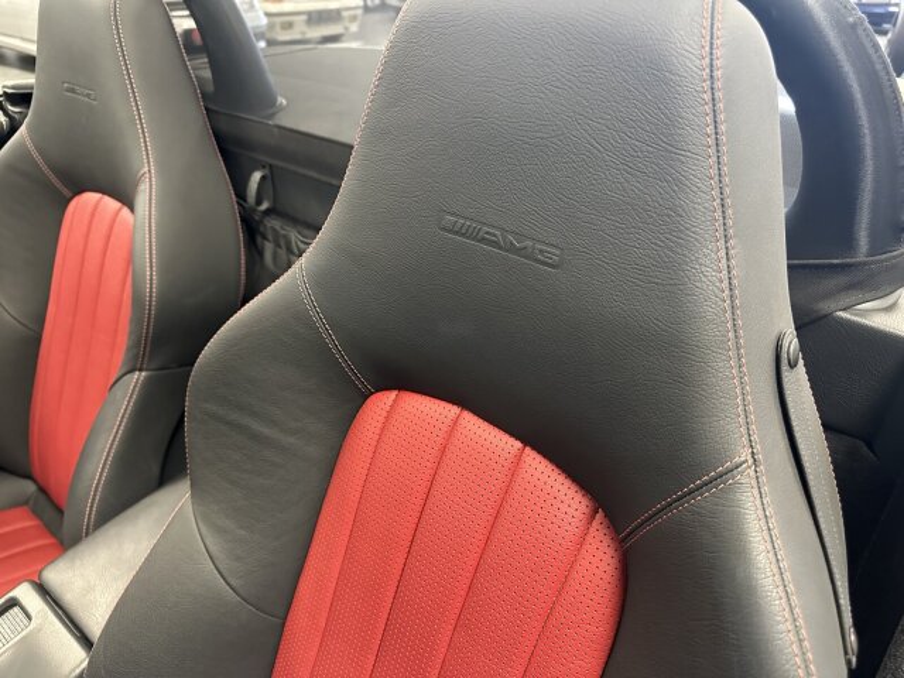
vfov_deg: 56.8
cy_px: 339
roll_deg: -1.5
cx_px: 452
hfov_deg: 71.6
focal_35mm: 24
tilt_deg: -31.9
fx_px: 627
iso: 1000
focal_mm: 6.86
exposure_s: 1/58
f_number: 1.78
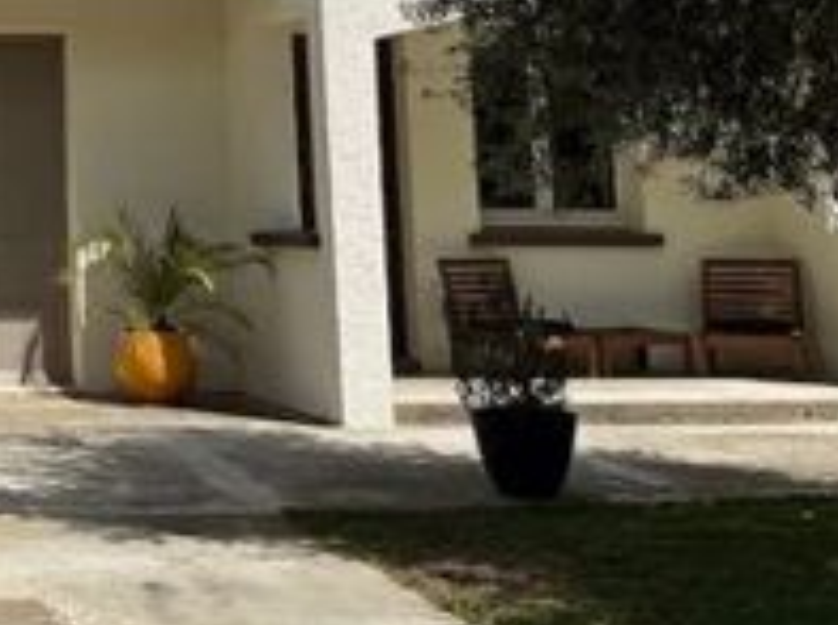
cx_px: -160
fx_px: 2078
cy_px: -140
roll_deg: +0.3
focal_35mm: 86
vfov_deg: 16.4
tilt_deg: +8.5
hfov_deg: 21.3
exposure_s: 1/7576
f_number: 1.78
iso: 80
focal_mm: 6.86
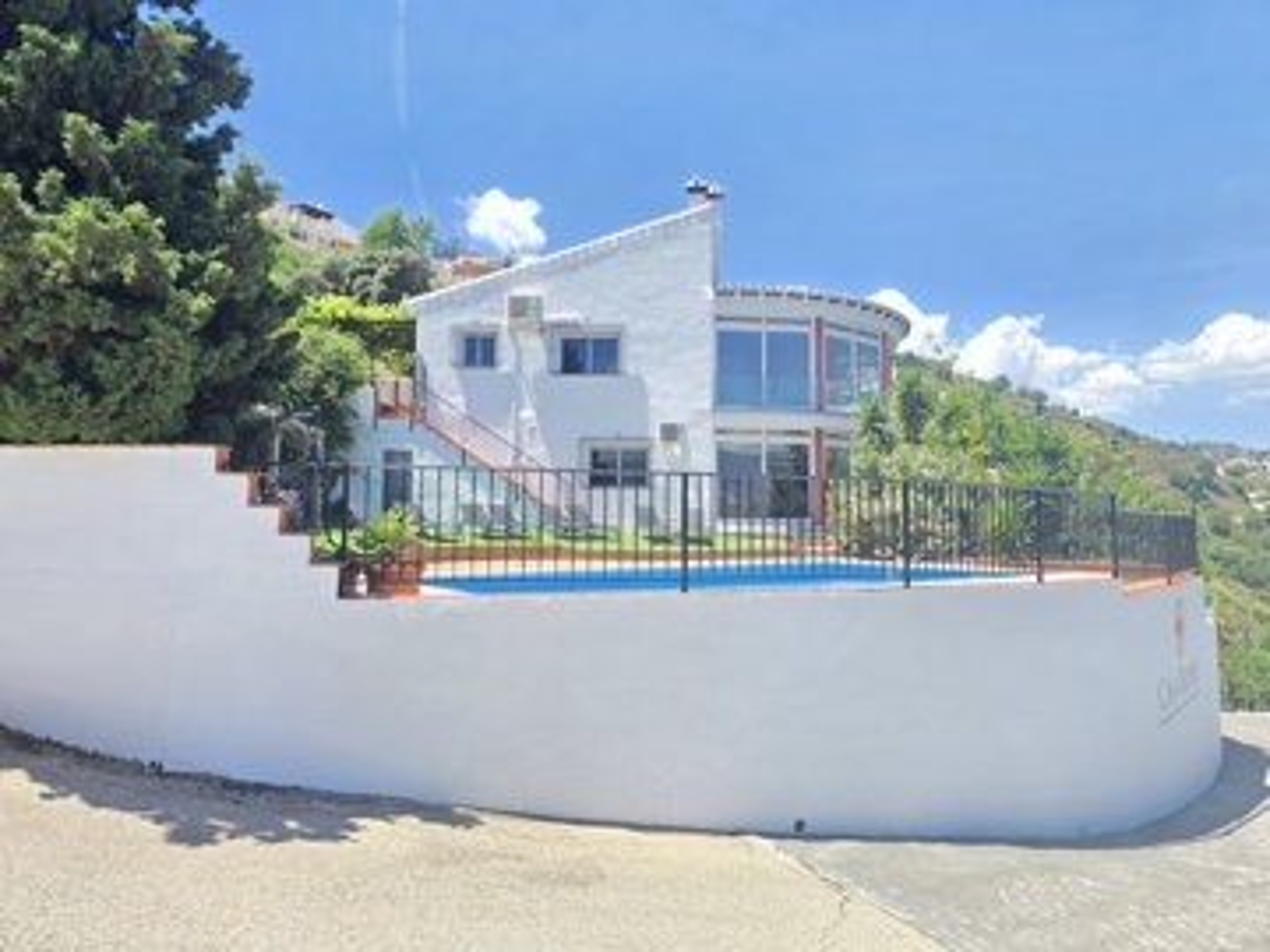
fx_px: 844
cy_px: 476
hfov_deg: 73.9
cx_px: 635
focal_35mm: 23
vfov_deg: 58.9
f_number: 1.7
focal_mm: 6.3
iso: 12
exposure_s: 1/359
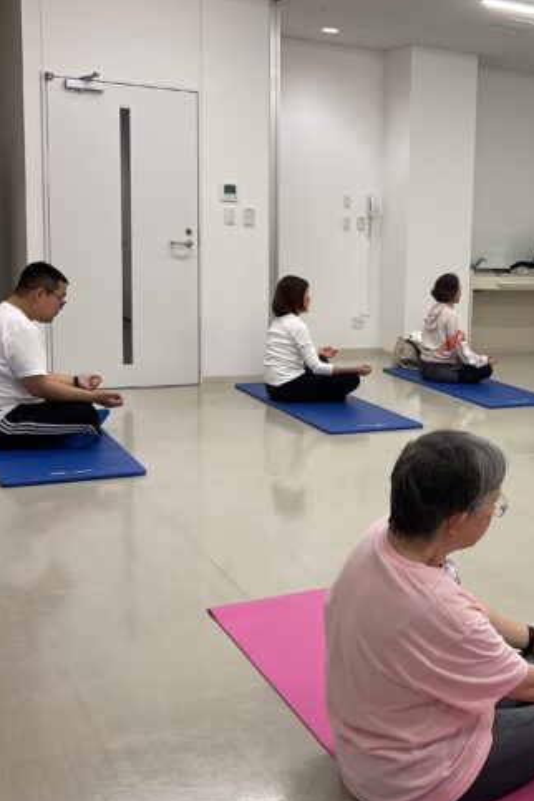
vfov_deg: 43.6
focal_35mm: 45
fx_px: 1001
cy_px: 380
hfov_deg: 28.5
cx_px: 502
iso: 50
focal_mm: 3
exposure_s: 1/100
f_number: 1.8
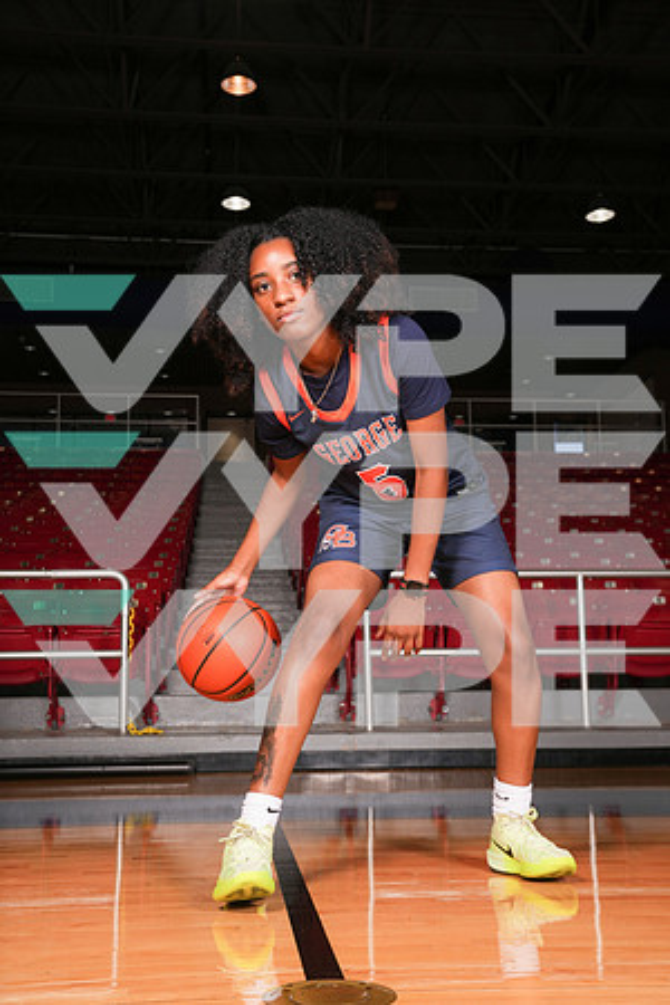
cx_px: 335
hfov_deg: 32.6
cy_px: 502
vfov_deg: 47.4
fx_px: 1144
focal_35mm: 41
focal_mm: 41
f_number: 6.3
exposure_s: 1/200
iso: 400
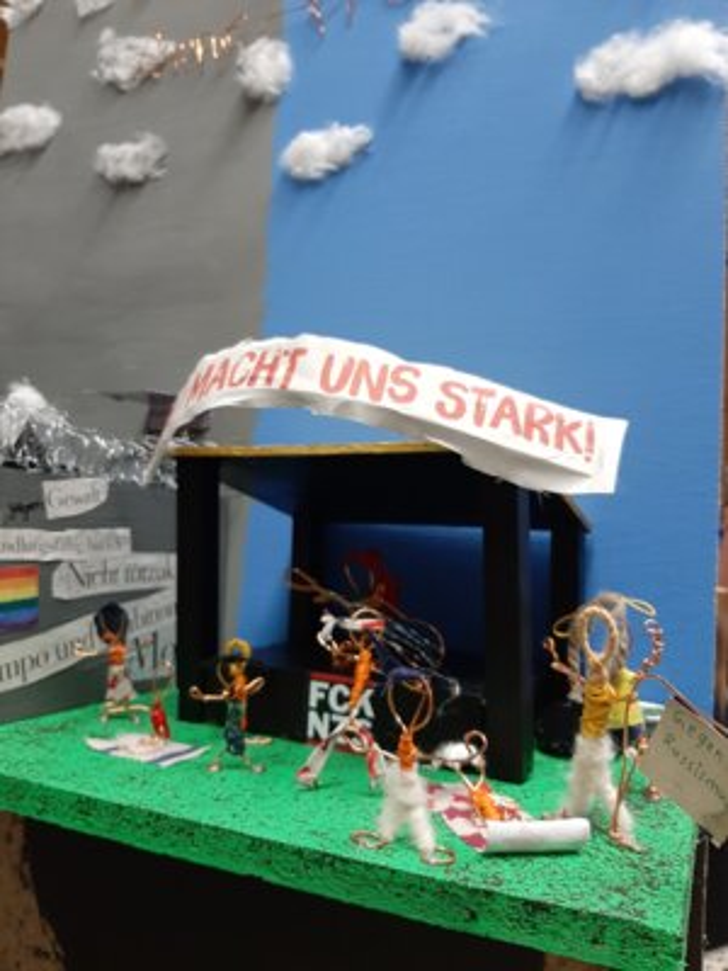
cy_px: 486
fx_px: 729
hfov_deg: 53.1
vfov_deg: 67.3
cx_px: 364
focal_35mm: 26
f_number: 1.7
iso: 250
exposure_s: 1/25
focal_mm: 3.93
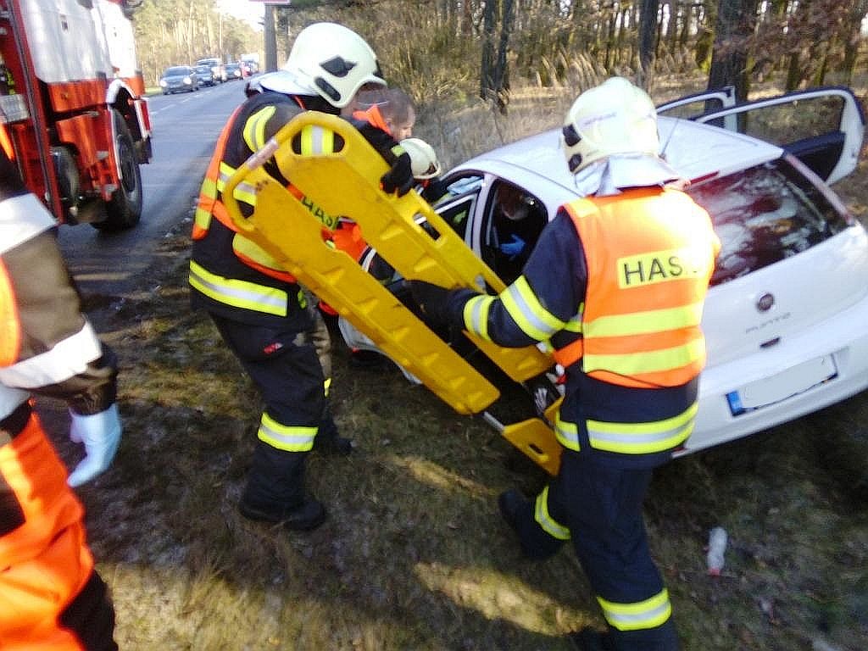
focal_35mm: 26
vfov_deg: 53.1
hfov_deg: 67.3
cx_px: 434
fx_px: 652
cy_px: 326
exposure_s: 1/200
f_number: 2.8
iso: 100
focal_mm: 4.7
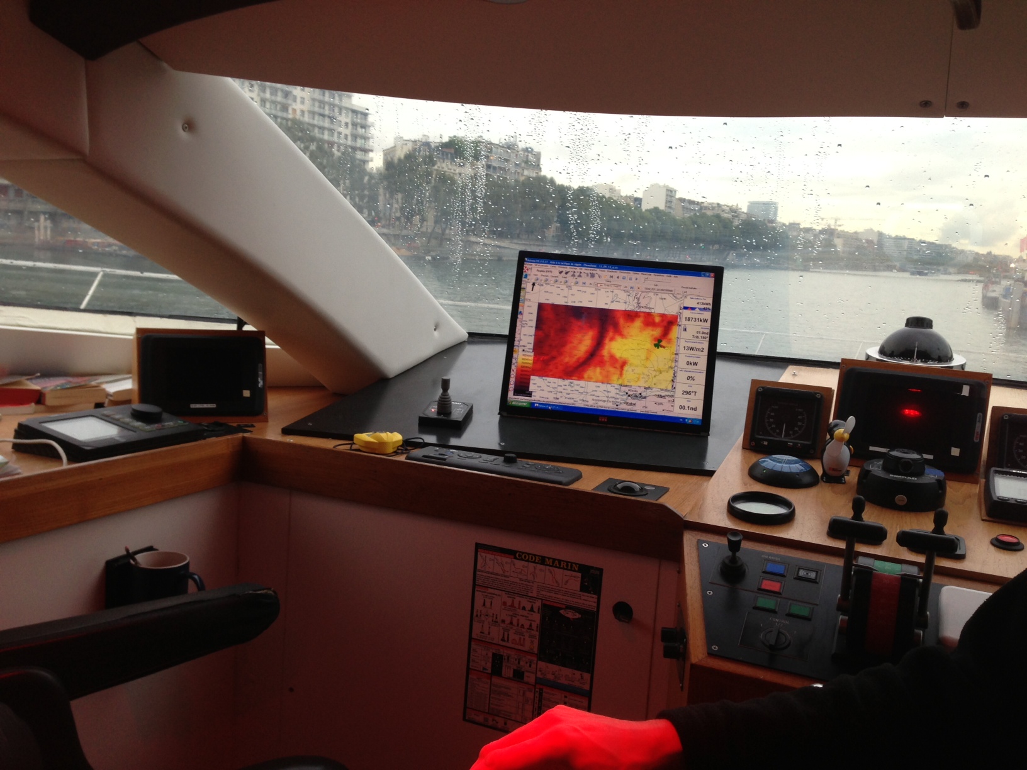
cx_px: 514
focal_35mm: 33
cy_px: 385
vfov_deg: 42.9
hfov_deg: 55.4
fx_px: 979
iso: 64
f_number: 2.4
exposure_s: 1/30
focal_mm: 4.13
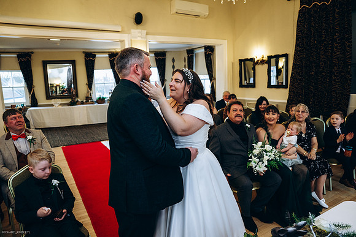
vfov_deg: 53.2
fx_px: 237
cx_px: 178
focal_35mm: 24
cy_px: 118
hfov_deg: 73.7
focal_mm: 24
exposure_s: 1/100
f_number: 3.2
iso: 1000
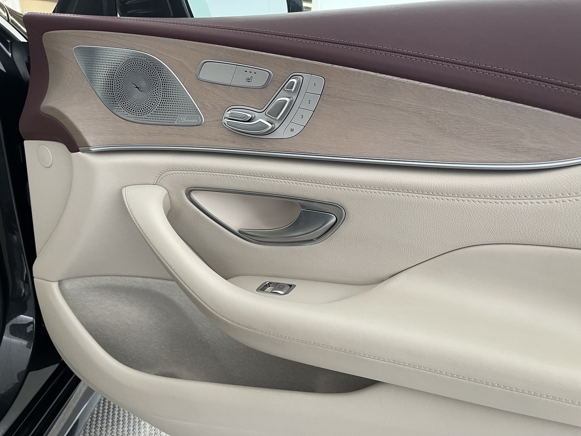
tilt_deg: -19.6
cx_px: 290
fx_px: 420
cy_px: 218
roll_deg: -5.8
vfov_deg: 54.9
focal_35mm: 25
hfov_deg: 69.4
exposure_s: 1/50
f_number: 1.6
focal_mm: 5.1
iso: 125
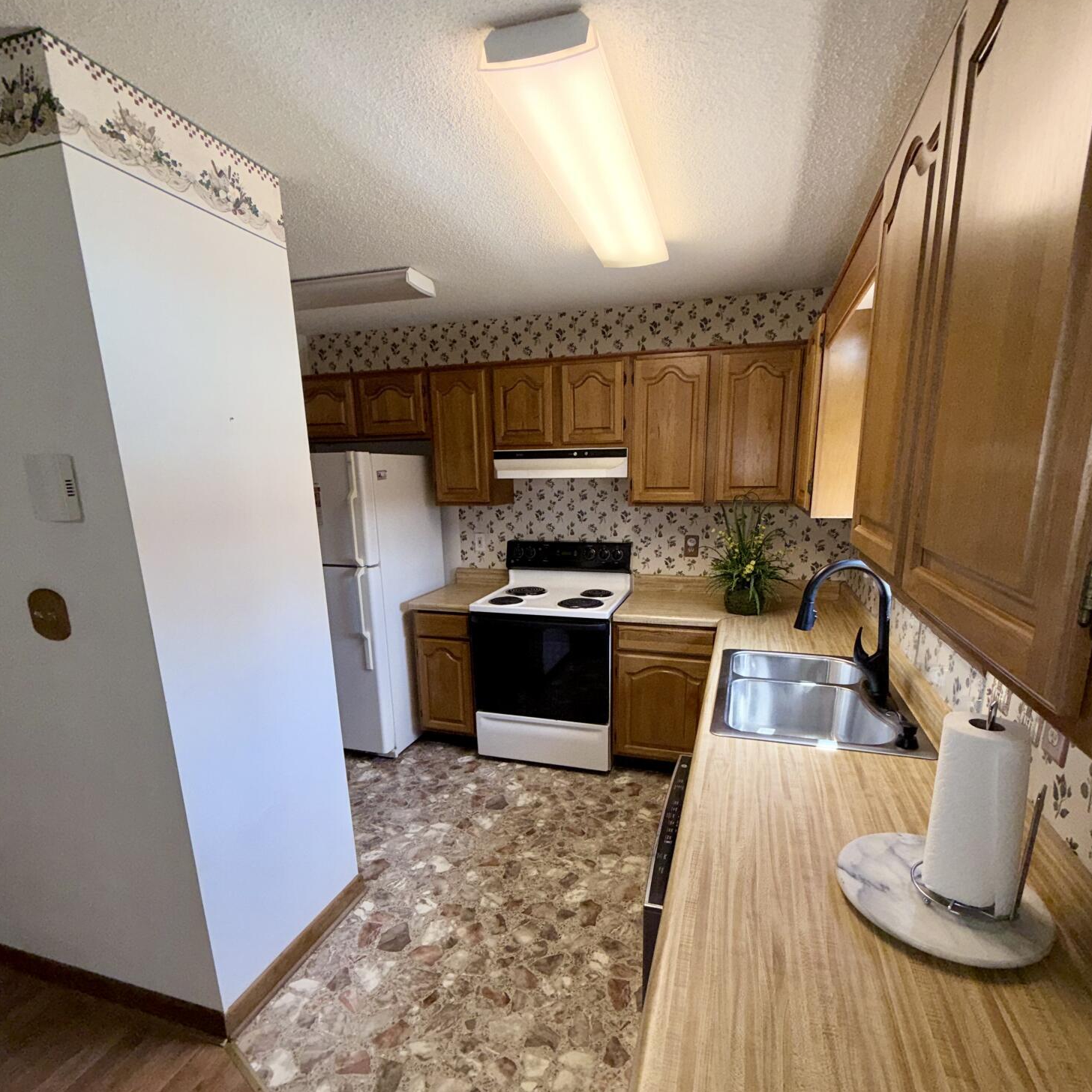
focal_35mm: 17
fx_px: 607
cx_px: 560
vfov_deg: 83.5
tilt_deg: -15.3
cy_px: 621
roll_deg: +0.7
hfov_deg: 84.0
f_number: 2.2
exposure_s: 1/120
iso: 25
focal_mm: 2.22
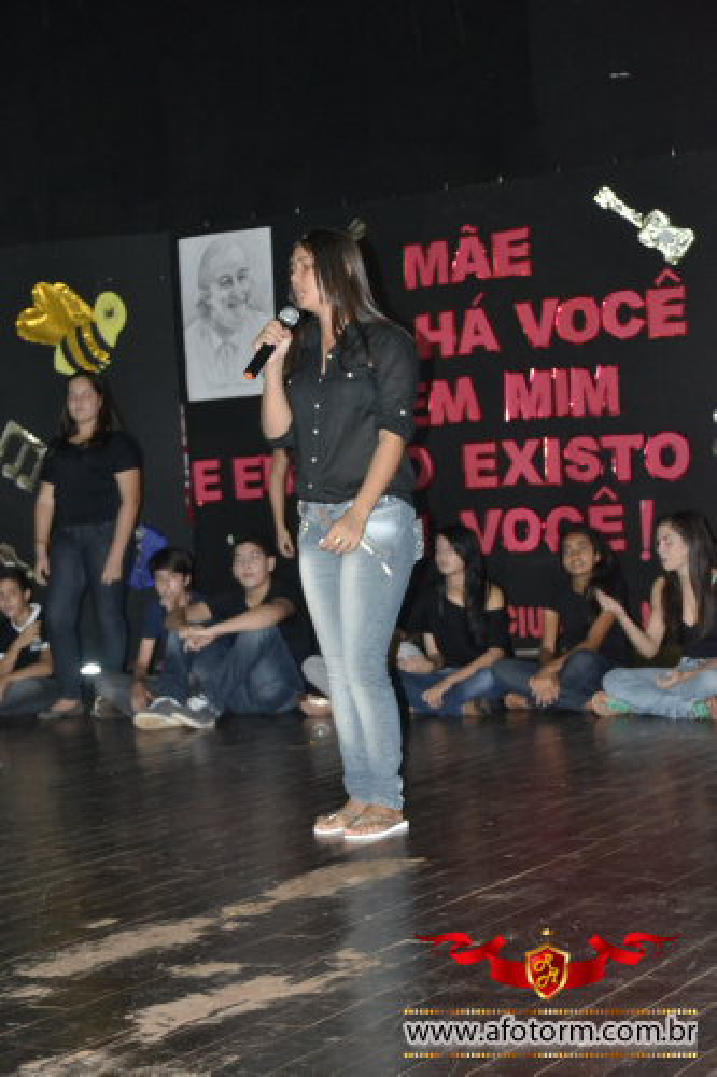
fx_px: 2242
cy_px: 538
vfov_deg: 27.0
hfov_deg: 18.2
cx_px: 358
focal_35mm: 75
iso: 3200
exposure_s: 1/60
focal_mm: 50
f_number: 4.8
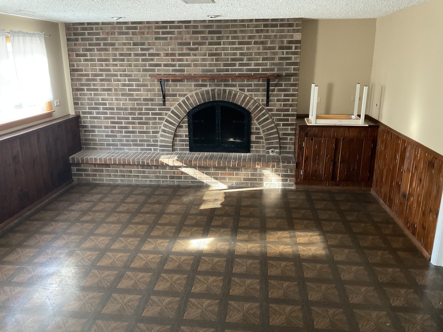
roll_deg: -0.1
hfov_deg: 61.7
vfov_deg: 48.2
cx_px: 222
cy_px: 166
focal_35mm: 29
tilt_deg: -17.6
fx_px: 371
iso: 320
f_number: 1.8
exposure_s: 1/47
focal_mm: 3
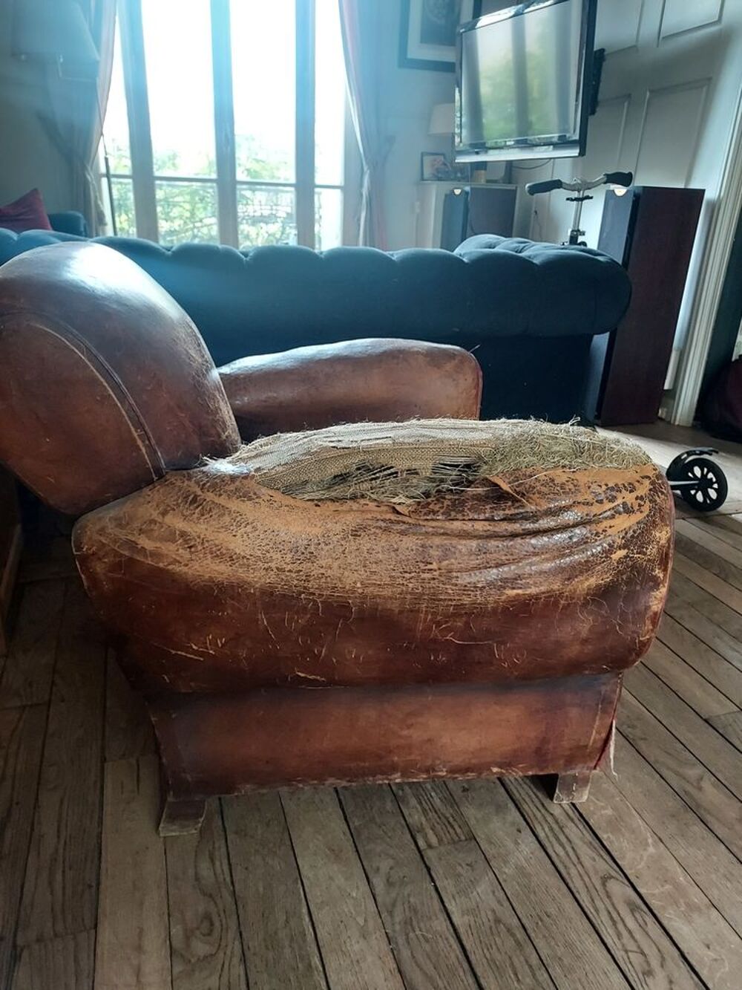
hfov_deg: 56.8
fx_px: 686
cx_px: 371
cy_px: 495
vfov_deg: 71.6
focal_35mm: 24
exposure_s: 1/33
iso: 500
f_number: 1.8
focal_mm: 4.6
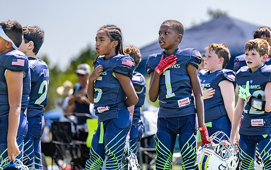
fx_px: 1492
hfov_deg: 10.4
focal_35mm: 202
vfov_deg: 6.5
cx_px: 183
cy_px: 84
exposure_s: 1/1250
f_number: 2.8
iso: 100
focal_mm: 135
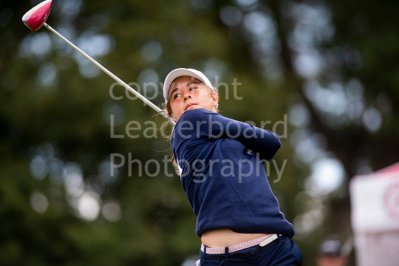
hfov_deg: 6.9
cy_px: 133
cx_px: 200
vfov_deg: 4.6
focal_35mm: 300
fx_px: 3326
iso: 400
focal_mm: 300
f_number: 4
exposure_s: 1/1000
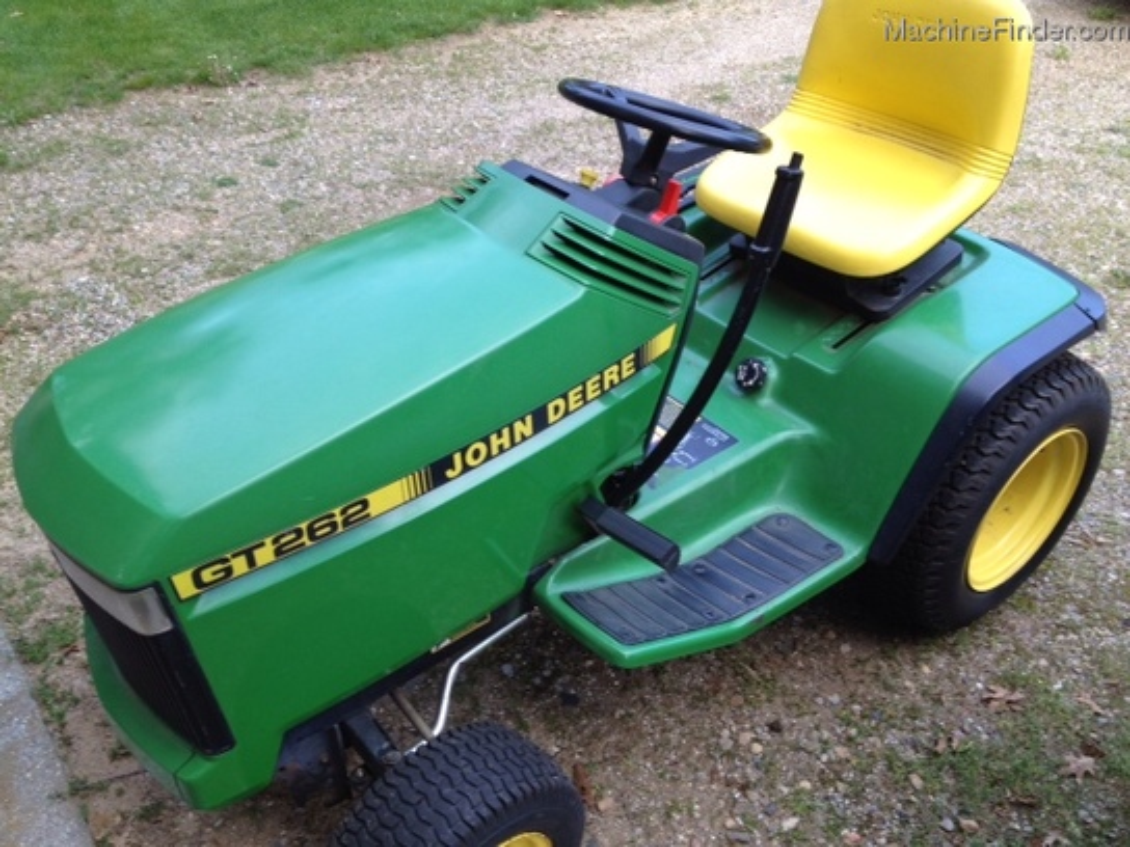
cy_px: 424
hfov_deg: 52.6
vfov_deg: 40.7
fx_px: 1143
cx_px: 565
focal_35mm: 35
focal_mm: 4.28
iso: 64
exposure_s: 1/106
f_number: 2.4
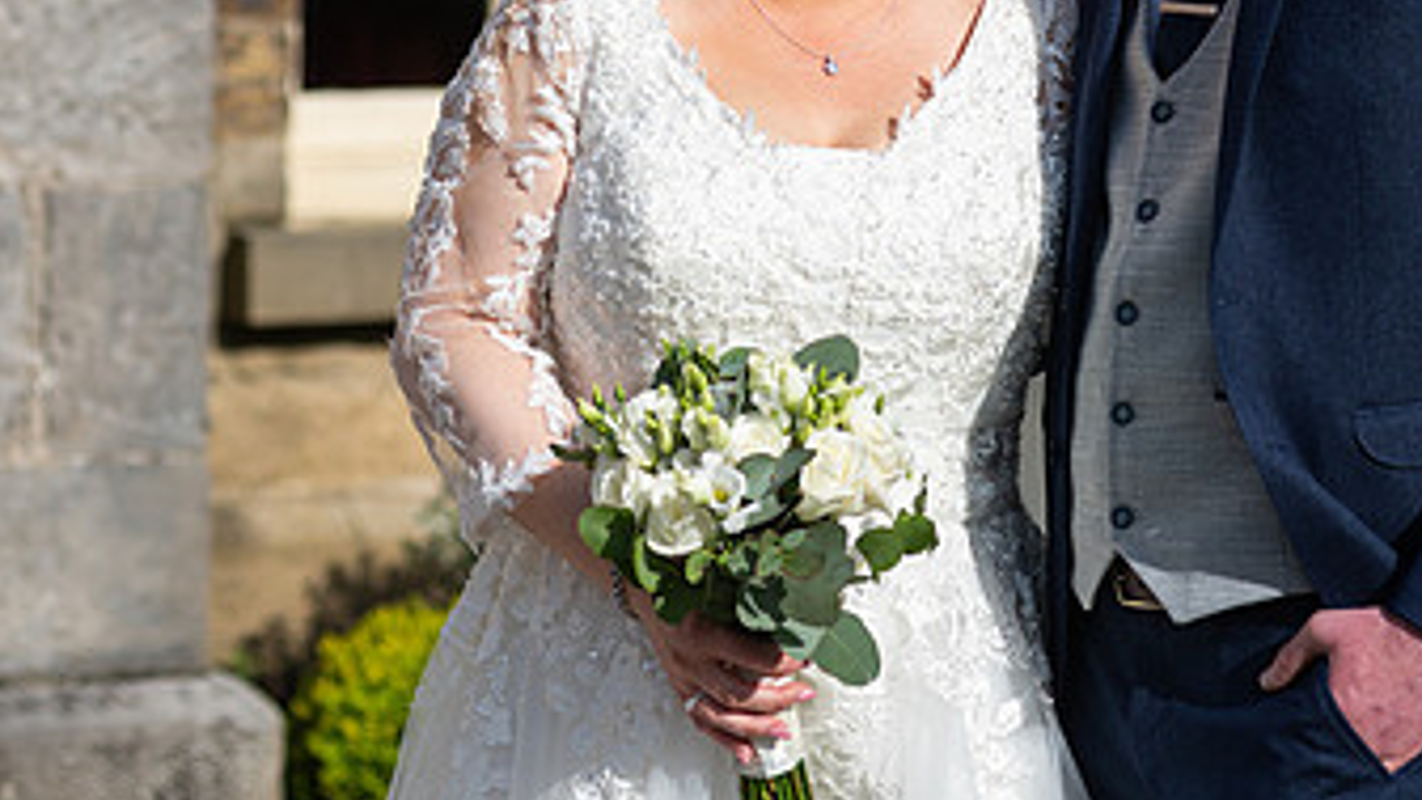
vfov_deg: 6.4
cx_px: 779
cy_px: 74
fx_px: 7164
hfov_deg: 11.3
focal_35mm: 190
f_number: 3.5
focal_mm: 105
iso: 80
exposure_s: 1/640
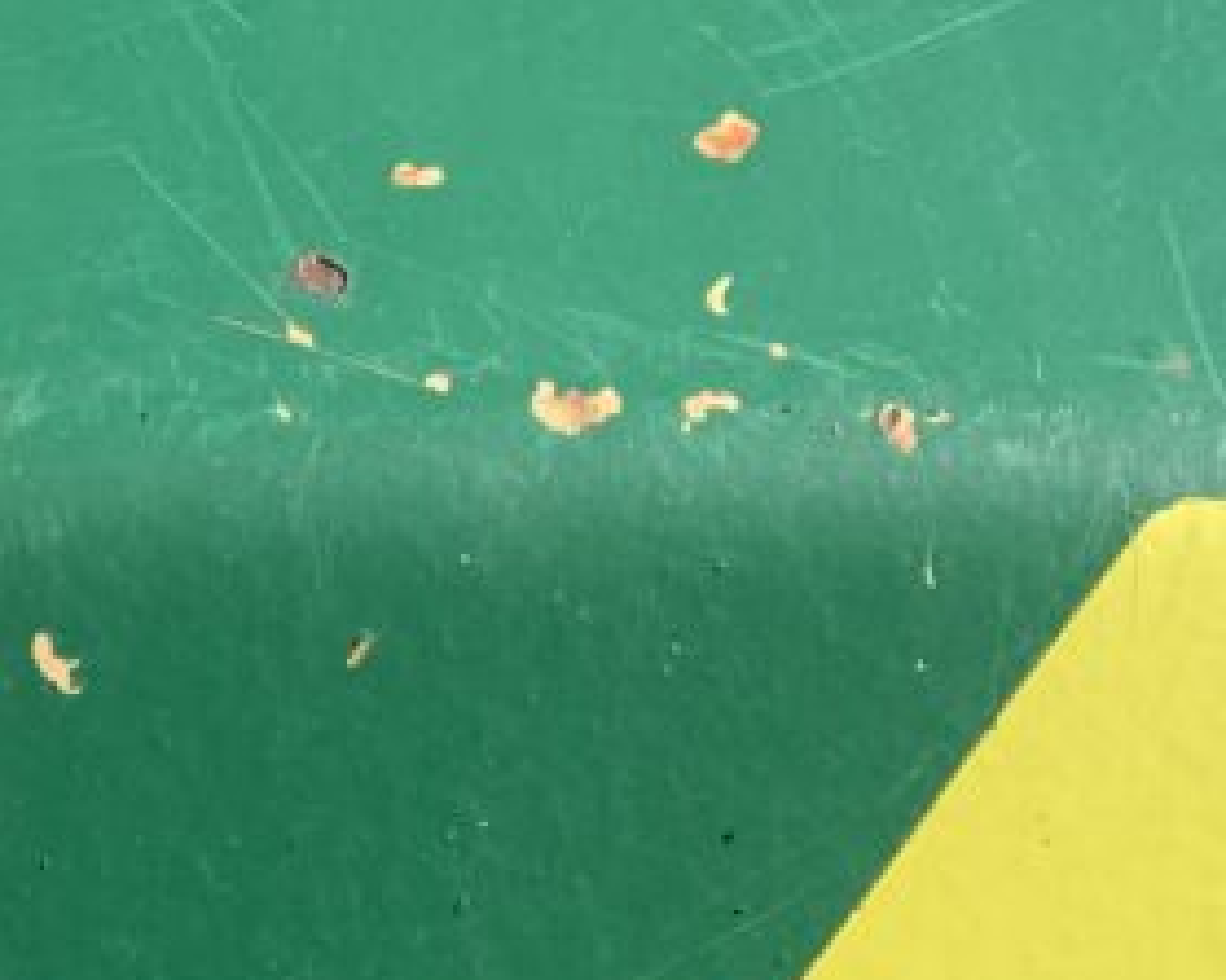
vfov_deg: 13.6
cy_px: 1608
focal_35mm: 104
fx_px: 3772
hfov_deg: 16.3
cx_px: -778
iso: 16
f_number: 1.8
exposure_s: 1/1279
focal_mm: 3
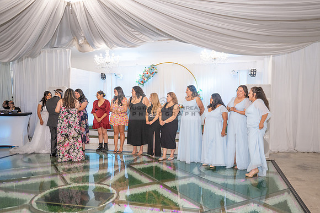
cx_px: 160
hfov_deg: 62.2
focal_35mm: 30
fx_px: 265
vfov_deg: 43.9
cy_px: 113
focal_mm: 28
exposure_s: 1/160
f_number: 3.2
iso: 1000
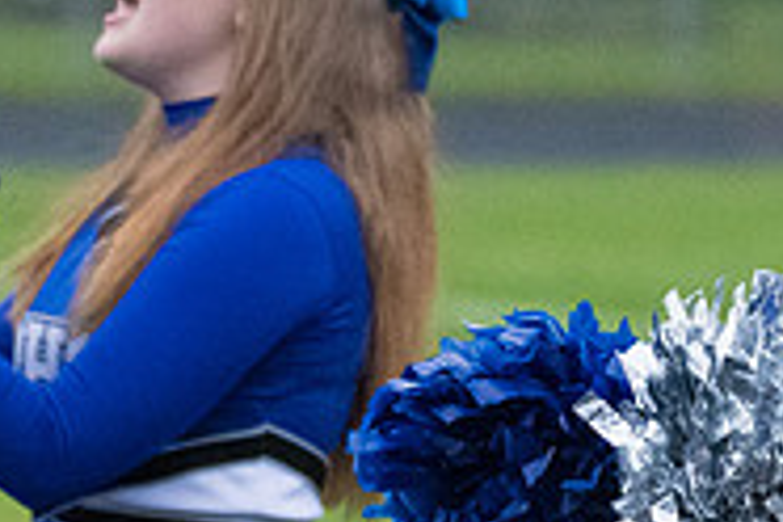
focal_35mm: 982
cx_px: 1036
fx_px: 21357
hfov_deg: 2.1
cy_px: 370
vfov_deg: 1.4
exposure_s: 1/2000
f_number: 5.6
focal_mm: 210
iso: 6400
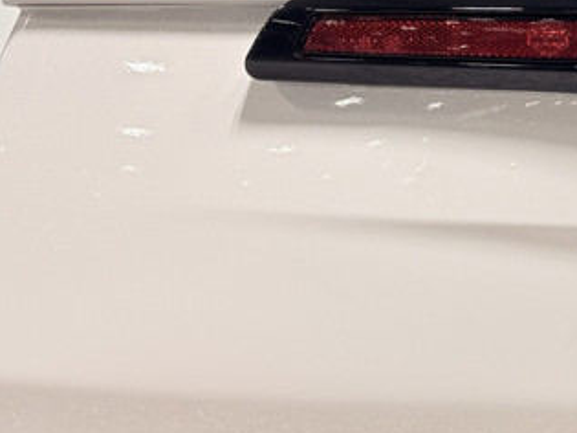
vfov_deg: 16.7
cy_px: 149
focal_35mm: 88
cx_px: 741
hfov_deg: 20.4
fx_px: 1466
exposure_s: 1/120
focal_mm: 5.96
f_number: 1.6
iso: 32
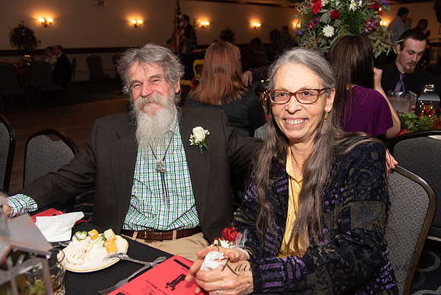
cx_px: 220
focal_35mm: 30
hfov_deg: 61.9
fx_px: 368
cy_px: 148
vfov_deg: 43.6
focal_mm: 30
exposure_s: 1/200
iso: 800
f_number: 4
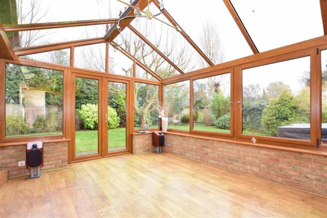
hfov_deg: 100.4
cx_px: 164
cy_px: 109
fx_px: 136
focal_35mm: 15
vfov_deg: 77.3
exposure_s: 1/60
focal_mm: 10
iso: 400
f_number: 5.6
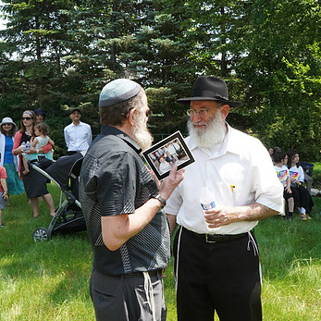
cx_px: 181
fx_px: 462
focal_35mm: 44
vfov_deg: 38.3
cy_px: 148
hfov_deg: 38.3
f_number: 22
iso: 3200
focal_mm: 31
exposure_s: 1/250
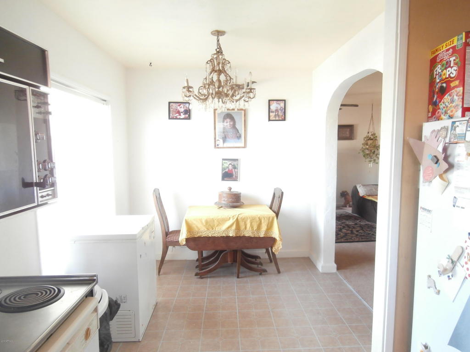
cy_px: 176
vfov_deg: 56.8
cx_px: 235
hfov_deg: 71.6
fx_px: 326
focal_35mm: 24
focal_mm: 4.2
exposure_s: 1/13
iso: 200
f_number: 3
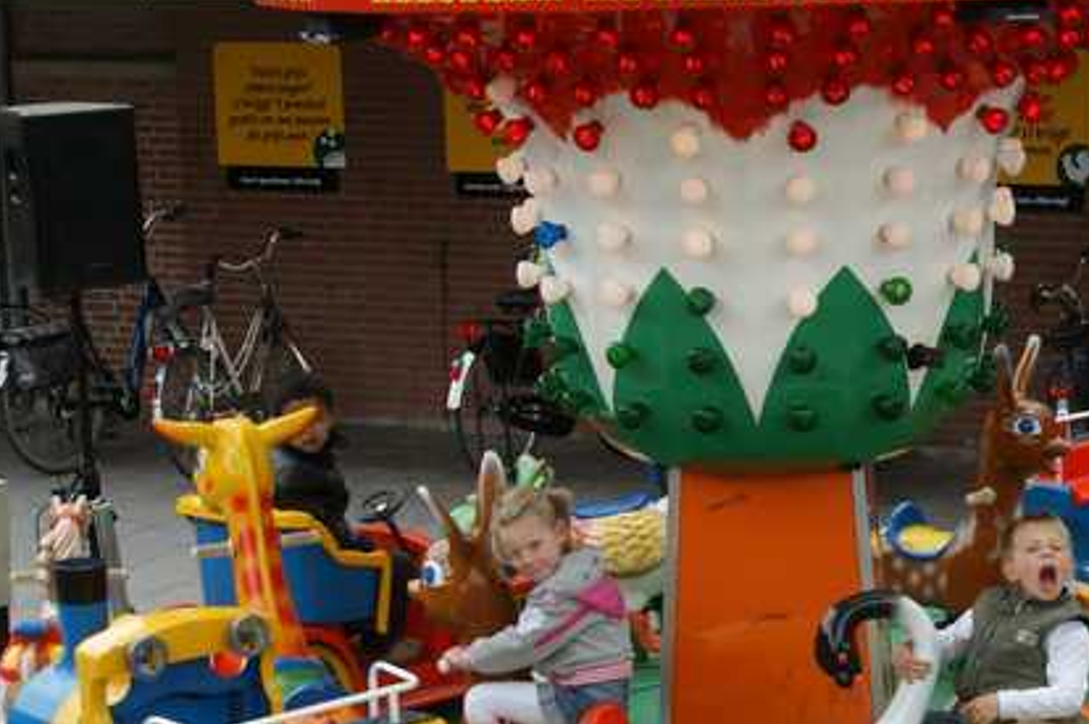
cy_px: 612
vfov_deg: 15.2
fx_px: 2689
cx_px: 871
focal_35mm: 89
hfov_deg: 22.6
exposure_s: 1/60
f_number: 7.1
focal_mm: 24
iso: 100
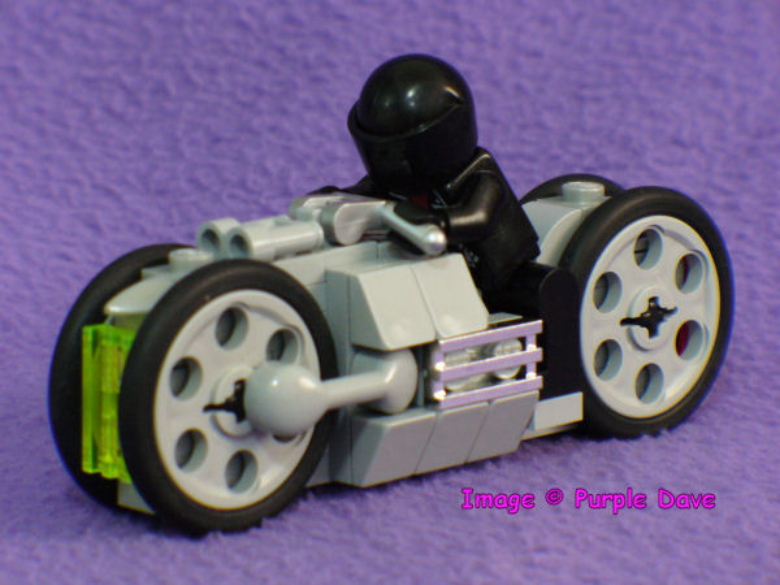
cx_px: 390
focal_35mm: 222
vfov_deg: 6.7
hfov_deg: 8.9
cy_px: 292
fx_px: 5002
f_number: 4.5
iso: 200
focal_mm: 36.6
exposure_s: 1/4
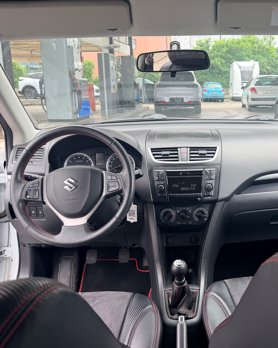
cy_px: 173
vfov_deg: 55.7
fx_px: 329
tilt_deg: -14.8
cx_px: 192
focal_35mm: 32
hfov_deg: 44.9
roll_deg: +0.3
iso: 64
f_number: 1.78
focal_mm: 6.76
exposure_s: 1/266
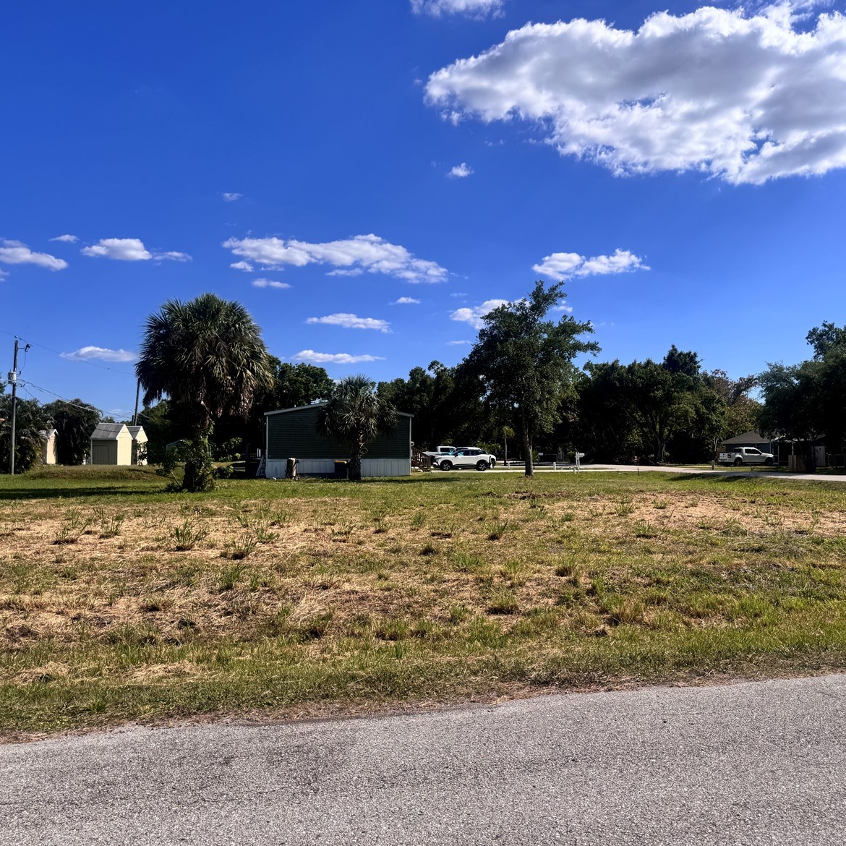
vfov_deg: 55.6
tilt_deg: +0.5
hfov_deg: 54.9
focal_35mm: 29
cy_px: 424
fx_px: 802
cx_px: 534
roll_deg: +0.8
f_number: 1.78
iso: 80
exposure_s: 1/7092
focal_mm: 6.76
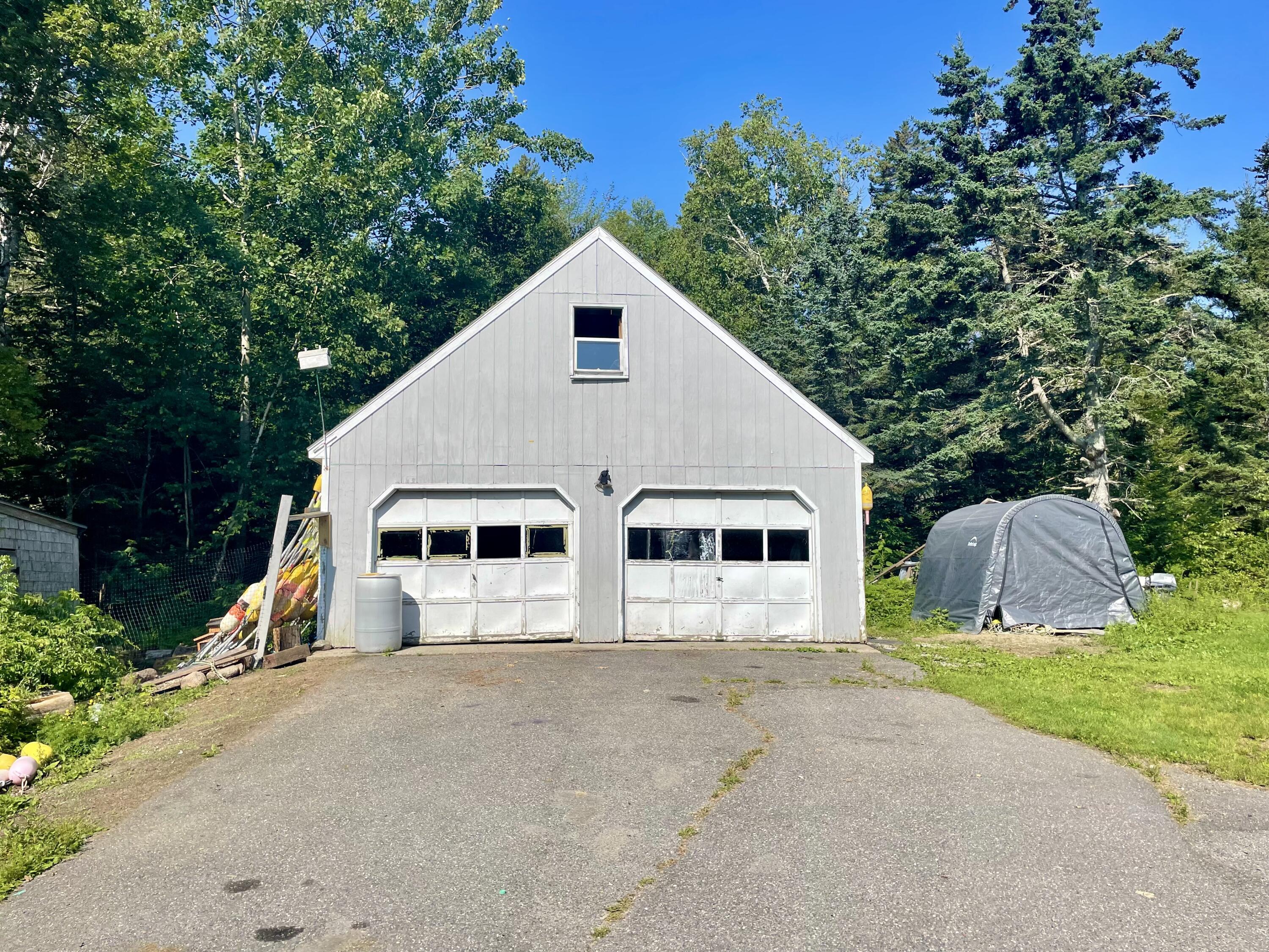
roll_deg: +0.5
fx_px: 953
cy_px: 476
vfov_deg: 53.1
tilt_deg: +5.6
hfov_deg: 67.3
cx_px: 634
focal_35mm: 26
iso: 32
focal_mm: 4.2
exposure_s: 1/5051
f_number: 1.6
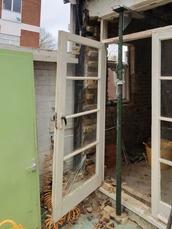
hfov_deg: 67.1
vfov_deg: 79.9
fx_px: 126
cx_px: 113
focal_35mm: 19
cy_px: 65
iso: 54
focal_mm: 2.24
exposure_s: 1/333
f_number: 2.2
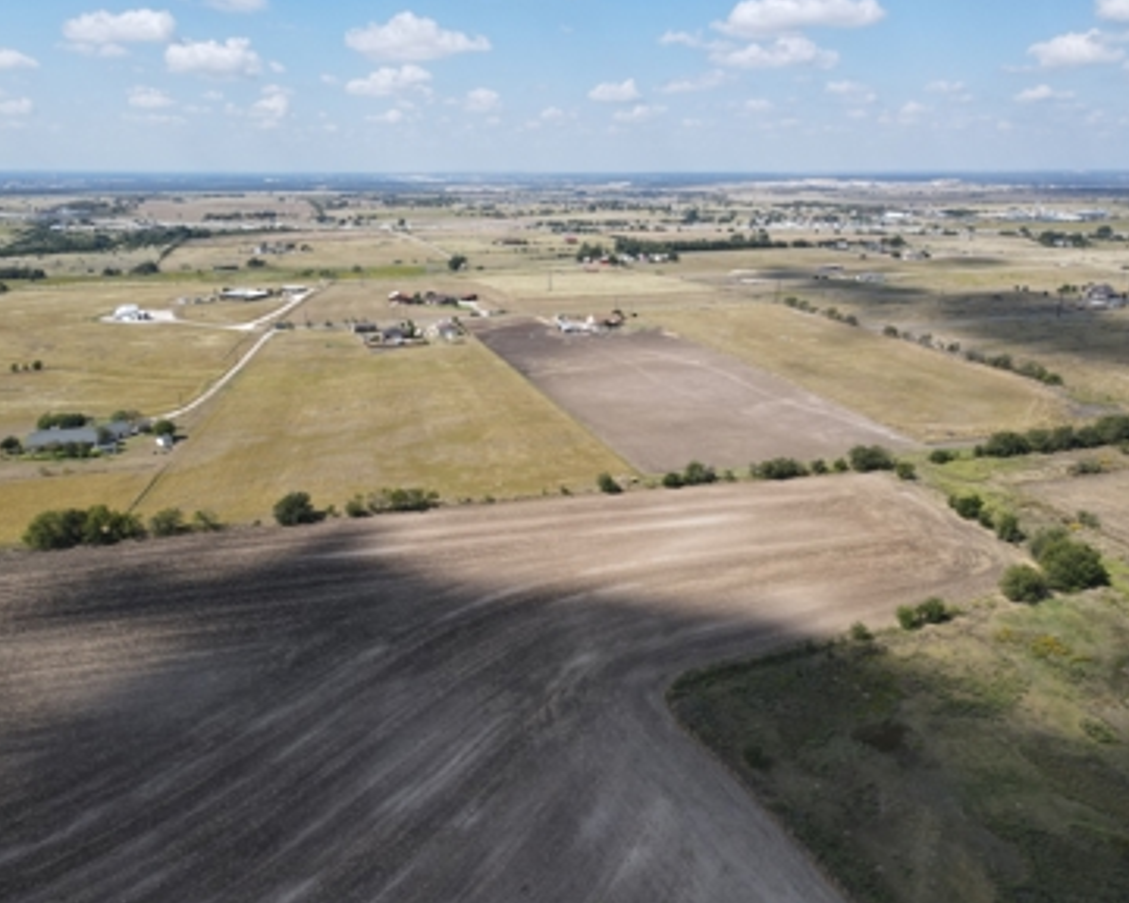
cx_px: 533
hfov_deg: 66.0
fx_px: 869
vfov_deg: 54.9
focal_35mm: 26
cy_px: 455
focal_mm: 4.5
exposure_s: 1/640
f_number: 2.8
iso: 100
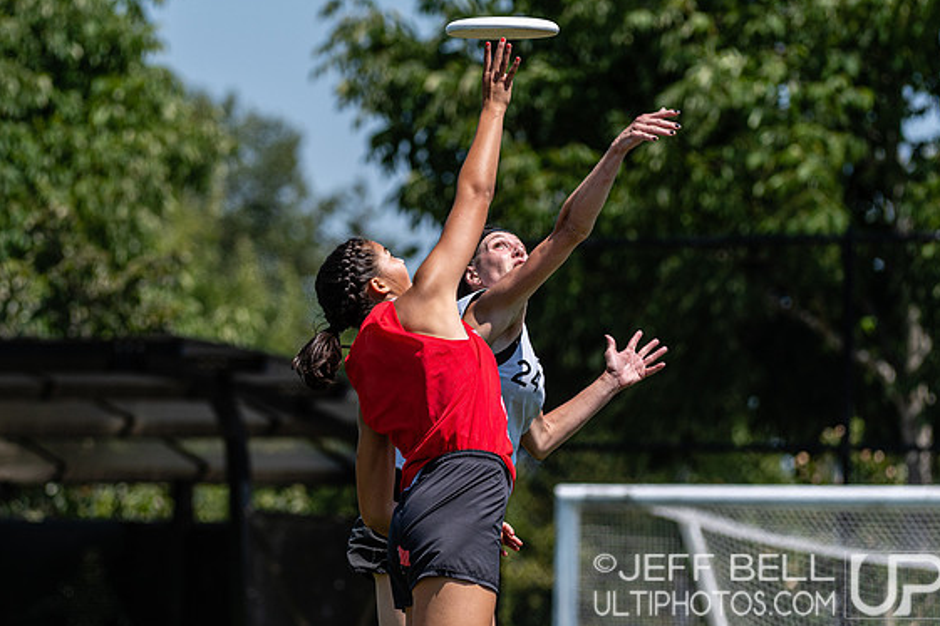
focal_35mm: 310
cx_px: 483
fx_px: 8094
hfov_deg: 6.6
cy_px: 312
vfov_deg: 4.4
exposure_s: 1/2500
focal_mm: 200
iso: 200
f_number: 4
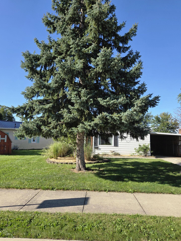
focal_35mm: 24
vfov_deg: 71.6
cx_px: 92
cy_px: 121
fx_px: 167
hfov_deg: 56.8
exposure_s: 1/3092
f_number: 1.8
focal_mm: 5.4
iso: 80
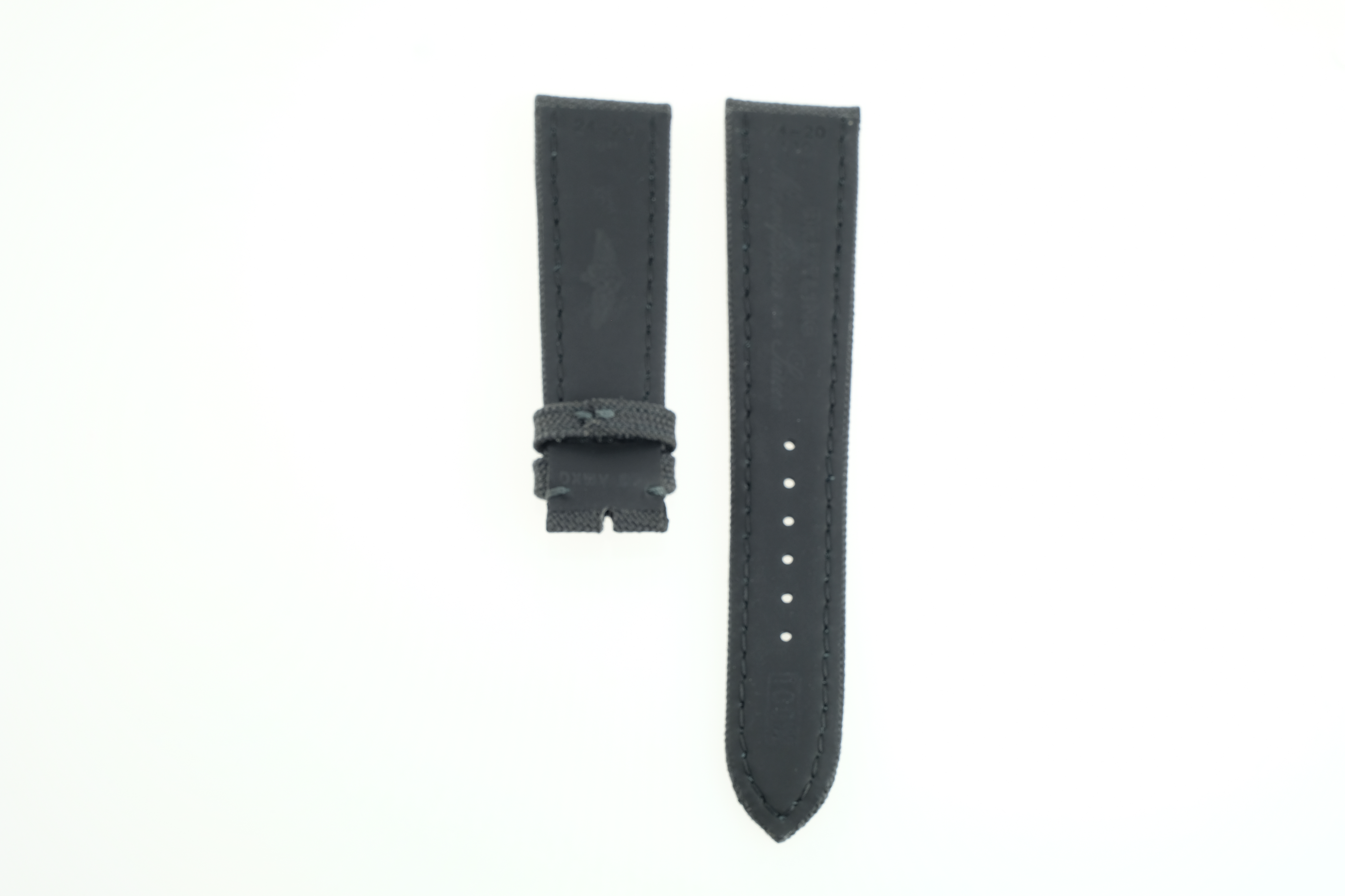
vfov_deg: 20.0
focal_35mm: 68
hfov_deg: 29.7
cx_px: 672
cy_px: 448
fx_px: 2540
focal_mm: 45.5
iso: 200
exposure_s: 1/4
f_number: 9
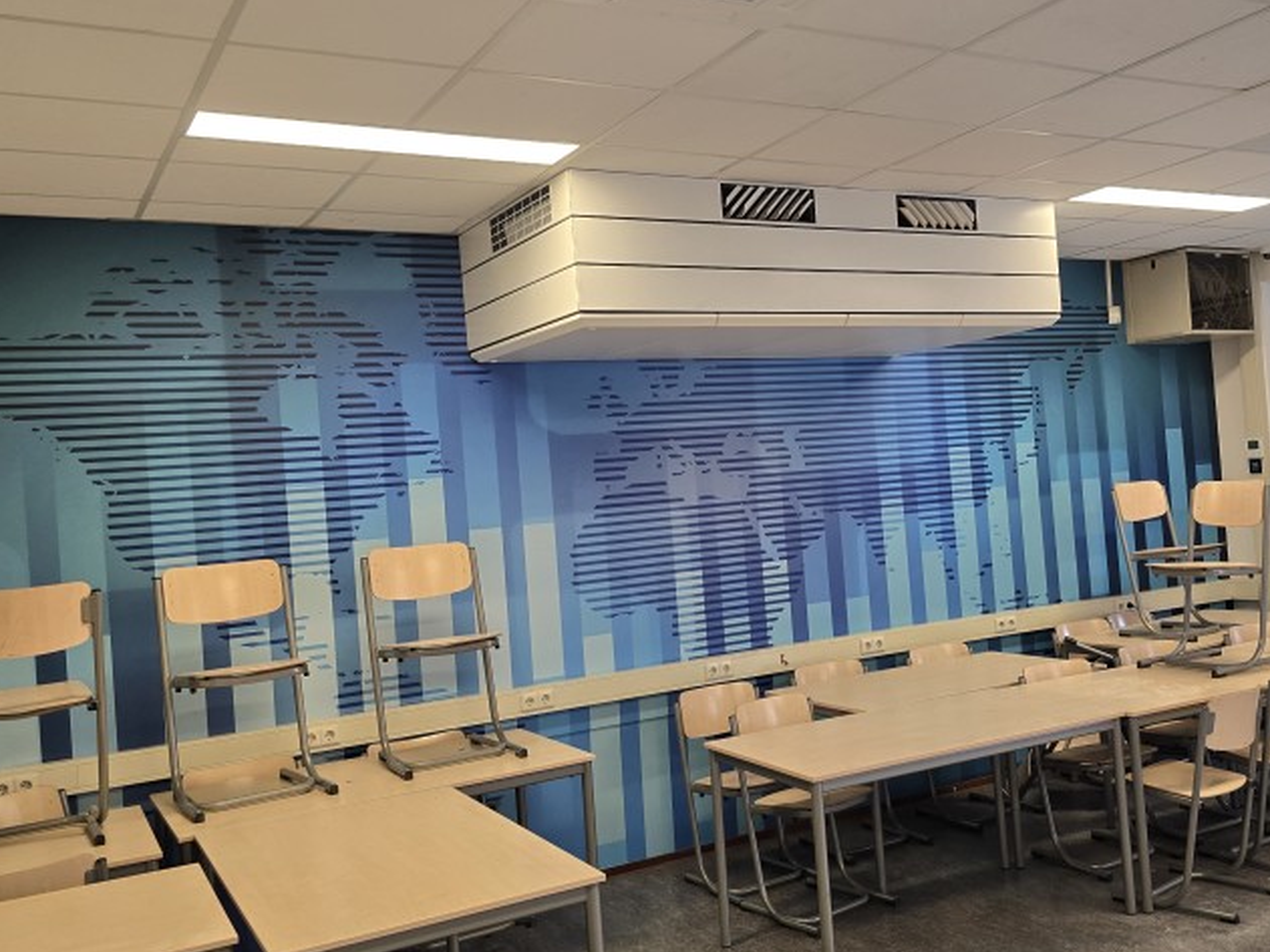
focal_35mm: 35
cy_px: 459
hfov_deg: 52.0
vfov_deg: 40.7
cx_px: 805
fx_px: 1284
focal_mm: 6.3
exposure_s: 1/100
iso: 100
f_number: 1.7
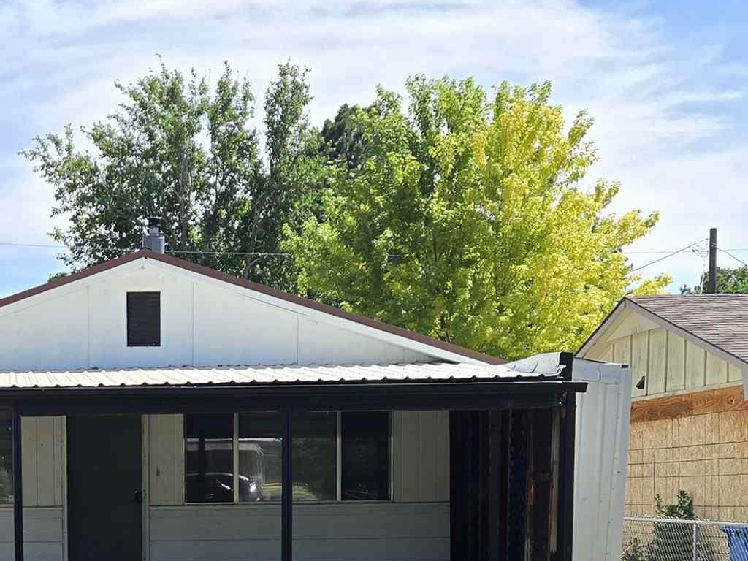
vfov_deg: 20.7
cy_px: 546
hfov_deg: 26.6
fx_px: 1491
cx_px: -6
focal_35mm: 69
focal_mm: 5.4
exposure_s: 1/1041
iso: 25
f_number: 1.8
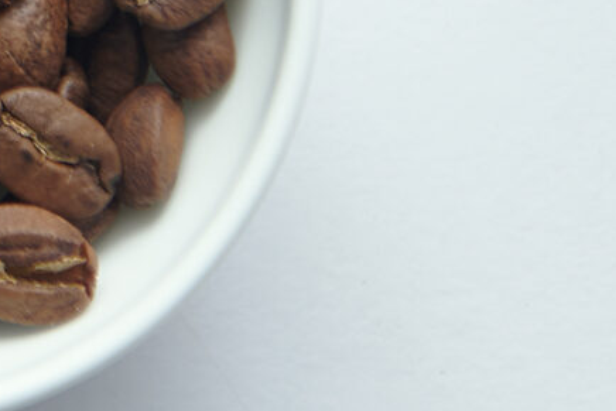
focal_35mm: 411
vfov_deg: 3.3
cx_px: -632
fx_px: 7035
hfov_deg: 4.9
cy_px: -515
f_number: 5
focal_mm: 70
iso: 100
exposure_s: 1/160
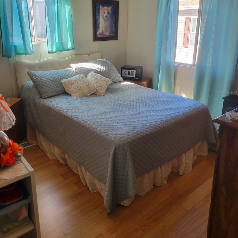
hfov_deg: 52.5
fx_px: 241
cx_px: 119
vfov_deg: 52.1
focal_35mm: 31
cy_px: 93
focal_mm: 5.4
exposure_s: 1/120
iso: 100
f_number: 1.8
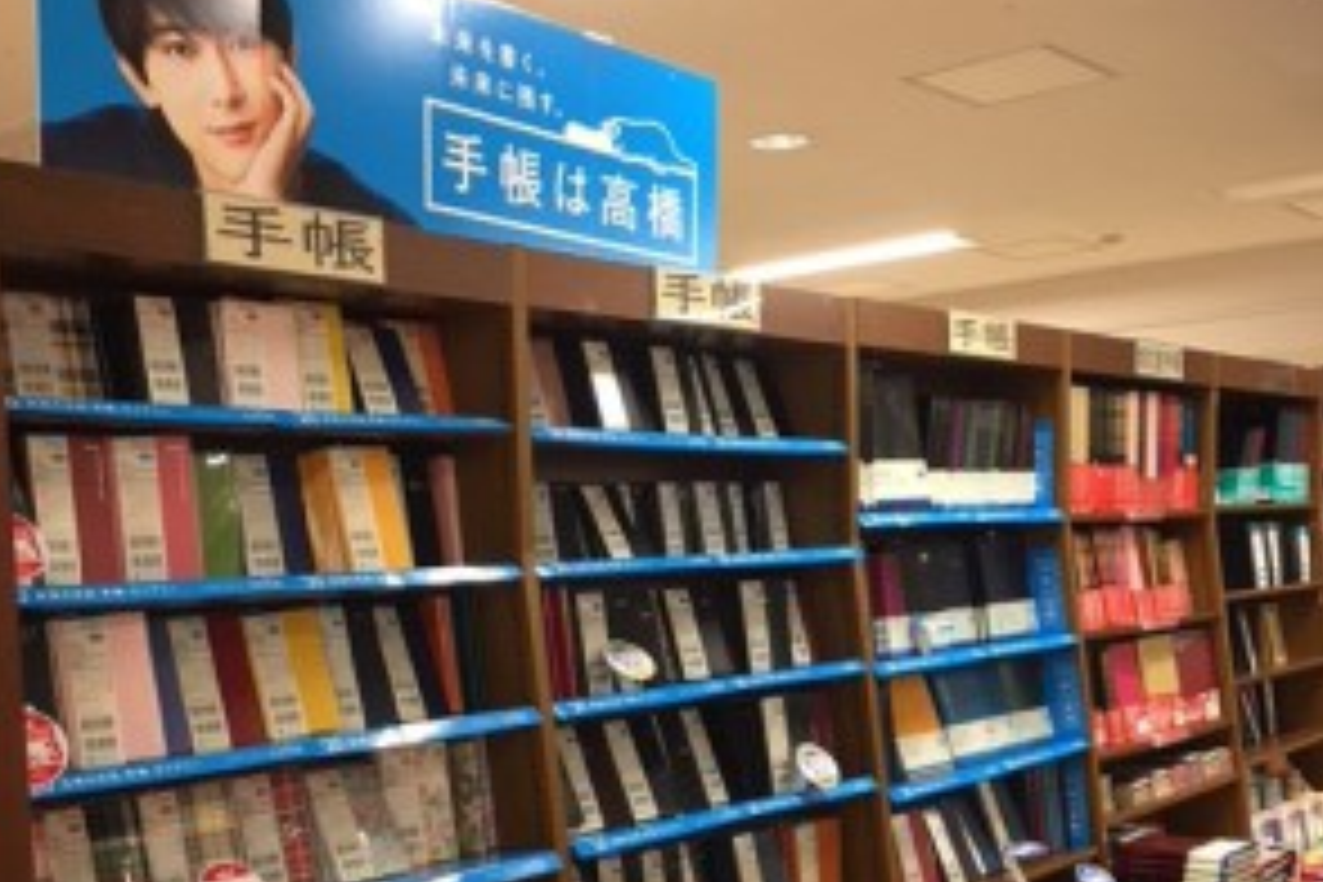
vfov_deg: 32.1
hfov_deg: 47.4
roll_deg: +1.3
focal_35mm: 41
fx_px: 1507
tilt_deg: -3.3
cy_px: 657
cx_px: 666
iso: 40
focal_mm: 4.15
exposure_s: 1/15
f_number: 2.2
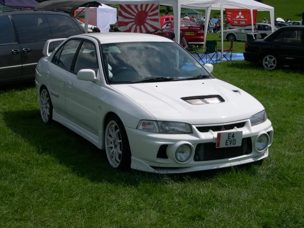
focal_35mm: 57
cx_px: 152
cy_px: 114
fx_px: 501
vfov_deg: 25.7
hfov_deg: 33.8
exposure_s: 1/303
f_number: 9.2
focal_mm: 12.2
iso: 100
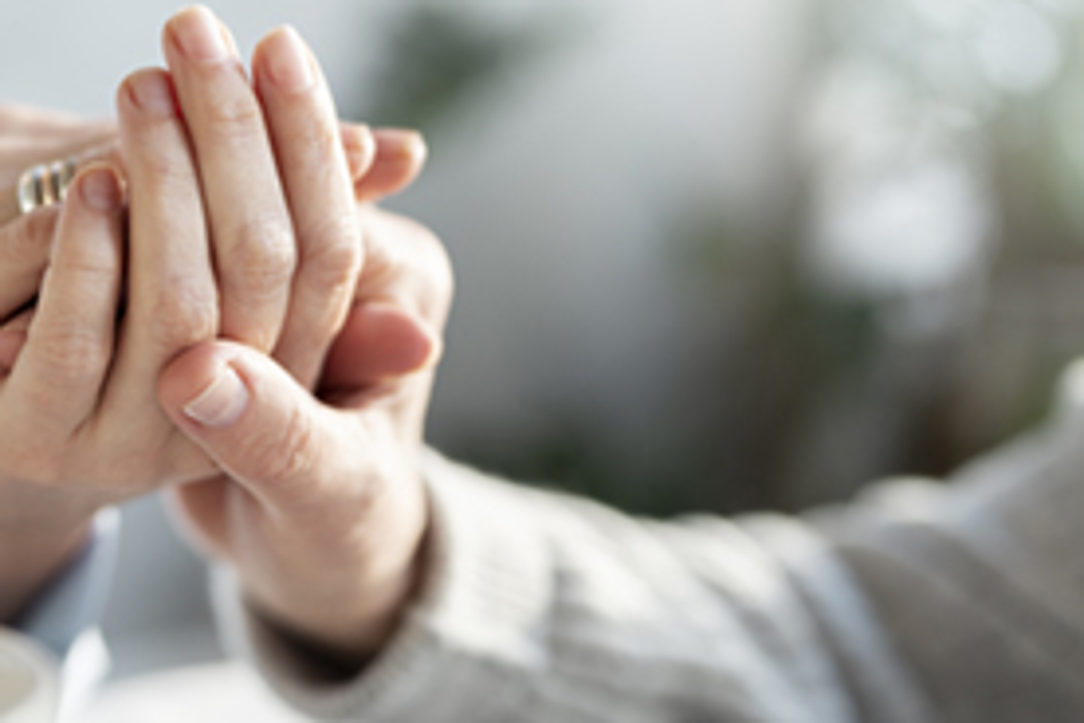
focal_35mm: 57
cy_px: 283
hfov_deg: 34.2
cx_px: 255
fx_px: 1716
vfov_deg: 23.7
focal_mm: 35
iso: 320
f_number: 1.8
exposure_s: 1/250
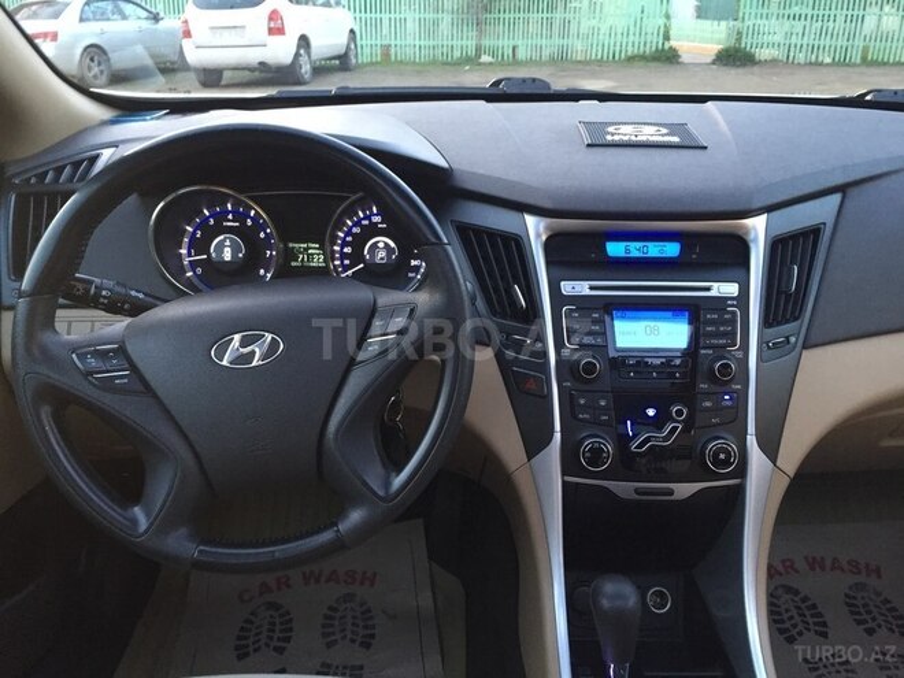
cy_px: 339
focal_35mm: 29
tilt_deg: -25.9
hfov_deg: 61.7
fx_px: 757
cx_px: 452
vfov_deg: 48.2
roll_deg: +0.7
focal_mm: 4.15
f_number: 2.2
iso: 160
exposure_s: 1/33
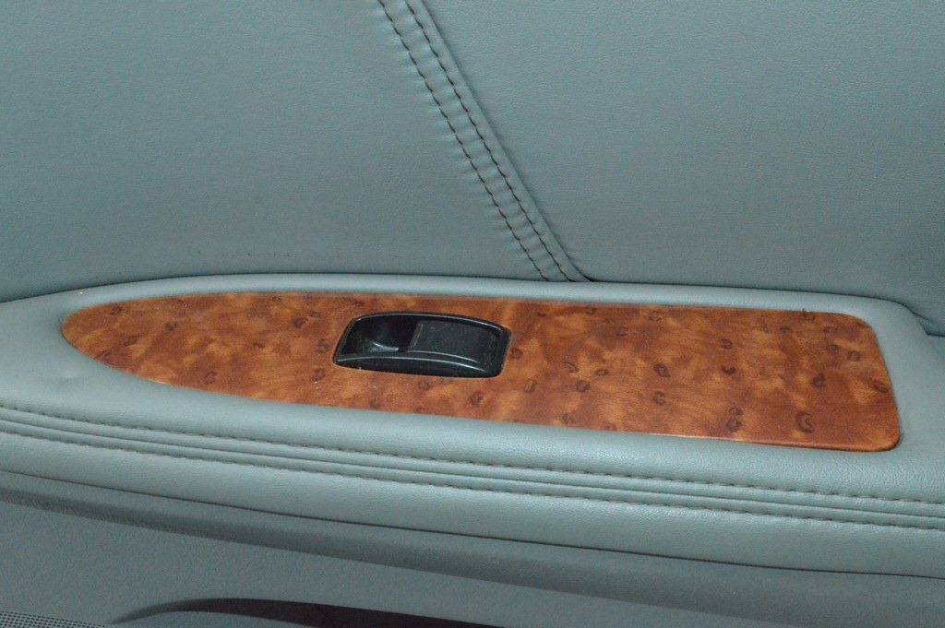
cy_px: 314
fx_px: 1023
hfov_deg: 49.6
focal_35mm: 39
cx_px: 472
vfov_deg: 34.2
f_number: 16
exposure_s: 1/125
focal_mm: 26
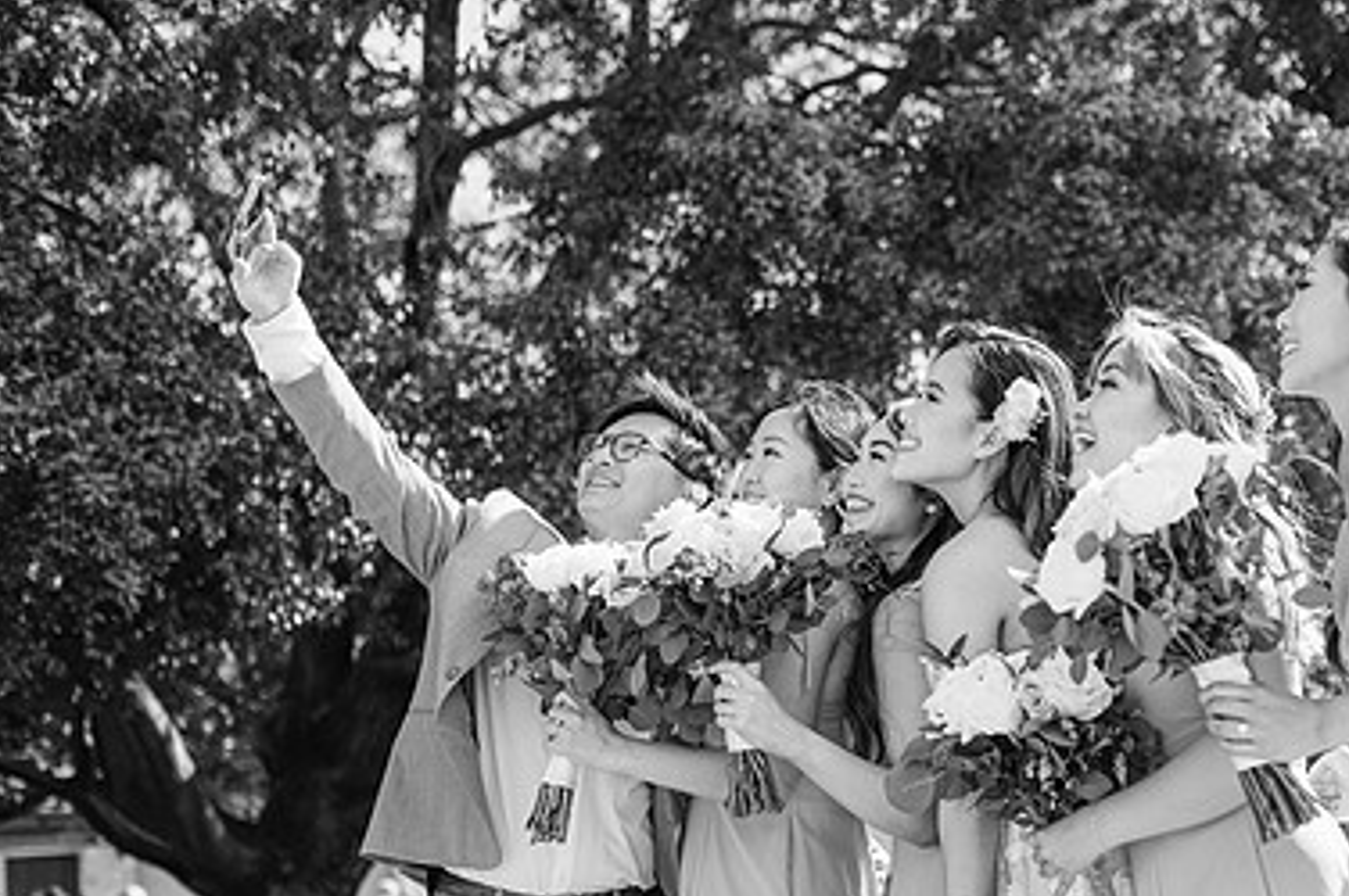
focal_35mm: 54
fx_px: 2022
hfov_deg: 36.4
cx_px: 926
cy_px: 656
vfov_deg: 24.8
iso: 100
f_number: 2
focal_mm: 35
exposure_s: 1/2000
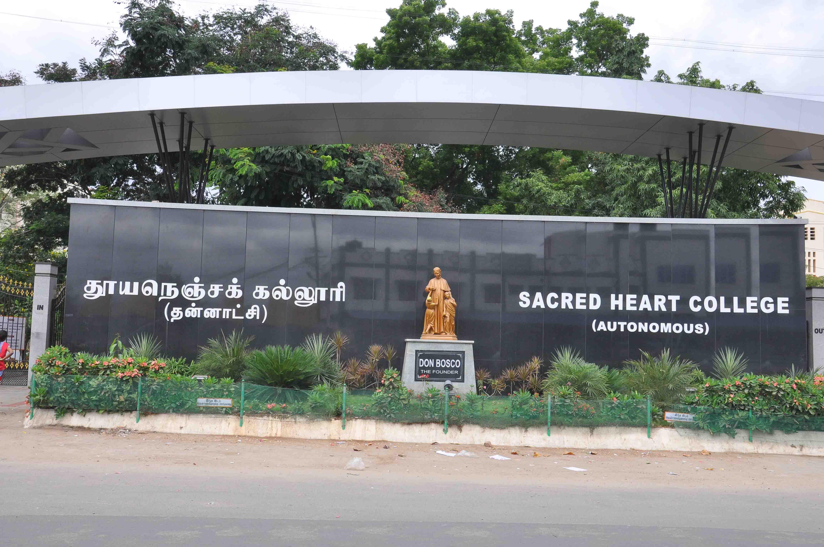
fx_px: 754
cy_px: 274
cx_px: 412
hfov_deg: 57.3
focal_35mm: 33
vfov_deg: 39.9
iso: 500
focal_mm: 22
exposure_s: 1/125
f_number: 14
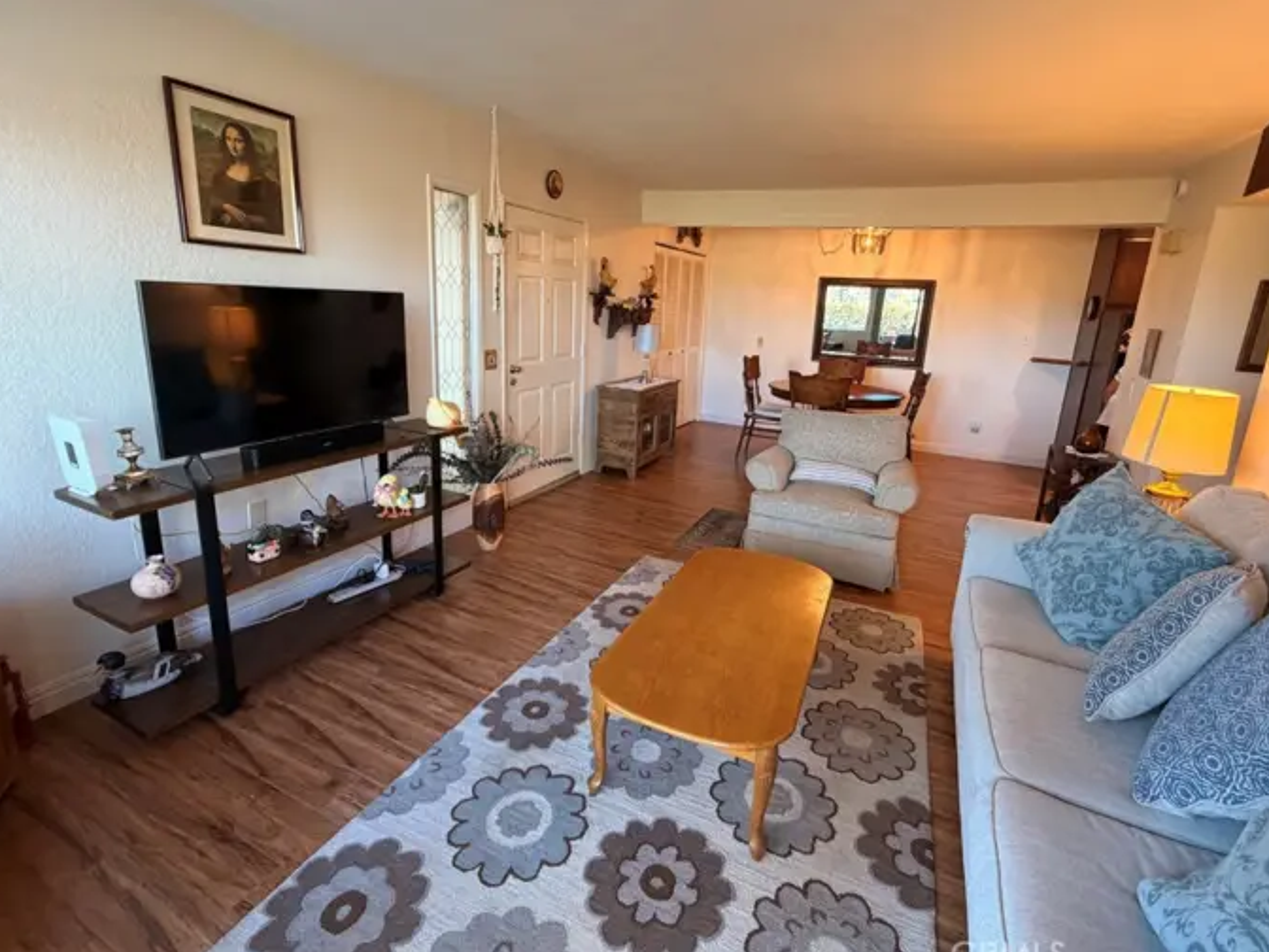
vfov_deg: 77.9
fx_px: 587
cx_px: 668
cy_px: 431
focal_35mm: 16
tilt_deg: -13.3
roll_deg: -2.4
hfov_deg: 94.4
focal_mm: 2.22
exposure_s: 1/60
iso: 250
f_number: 2.2
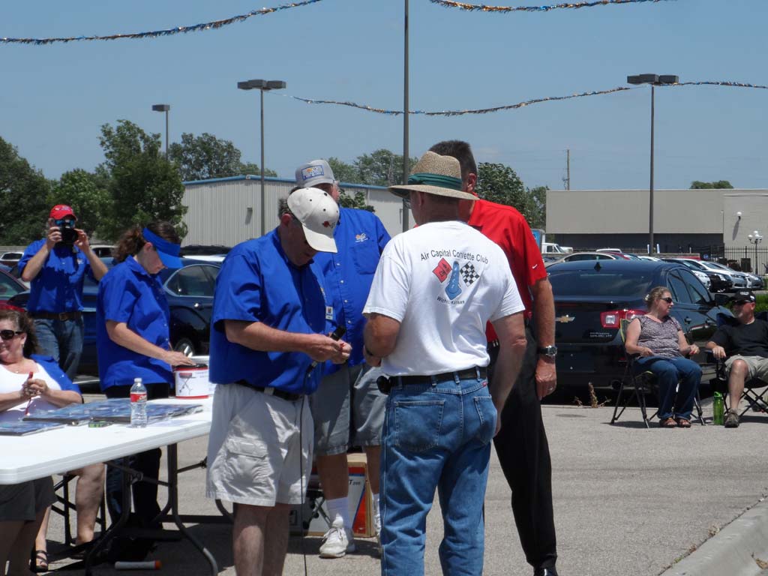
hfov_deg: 18.9
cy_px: 288
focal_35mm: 104
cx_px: 384
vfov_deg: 14.2
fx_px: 2307
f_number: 4.6
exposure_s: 1/1000
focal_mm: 17
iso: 80
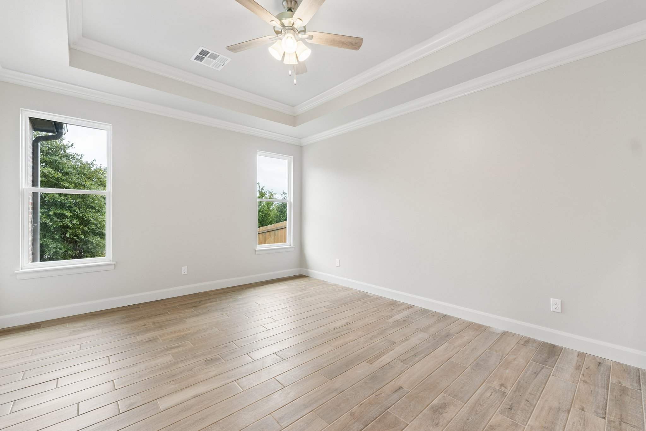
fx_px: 269
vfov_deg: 77.3
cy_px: 216
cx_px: 323
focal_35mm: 15
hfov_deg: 100.4
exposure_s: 1/25
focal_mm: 10
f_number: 9
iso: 200
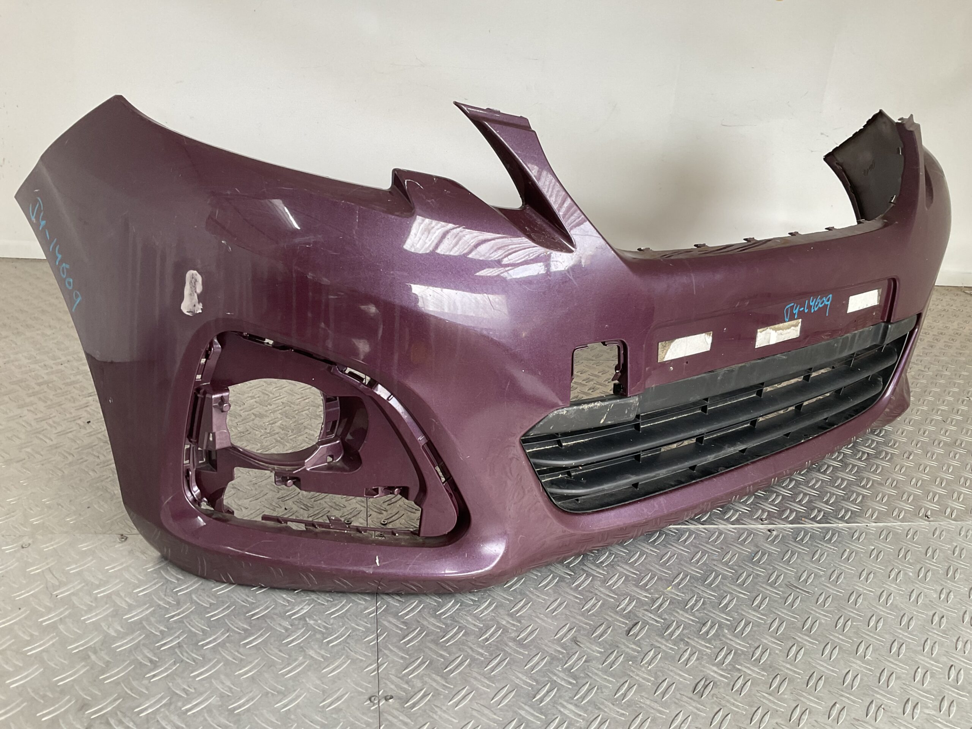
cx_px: 486
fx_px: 814
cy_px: 364
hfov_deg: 61.7
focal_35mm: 29
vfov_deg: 48.2
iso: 40
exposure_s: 1/60
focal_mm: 3
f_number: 1.8
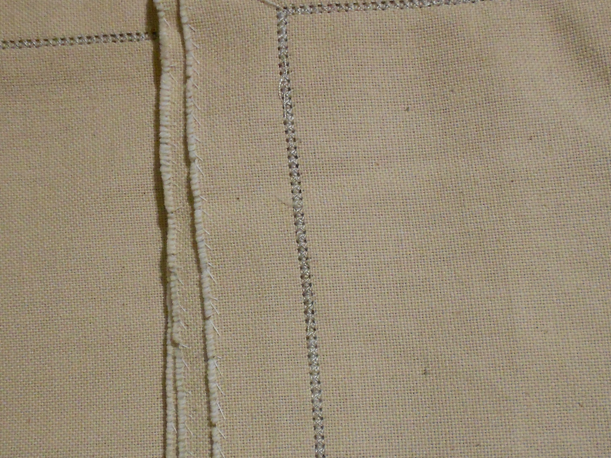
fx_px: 759
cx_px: 298
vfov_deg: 33.0
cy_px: 336
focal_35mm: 43
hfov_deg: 43.8
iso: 400
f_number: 3.2
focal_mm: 4.6
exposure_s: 1/15
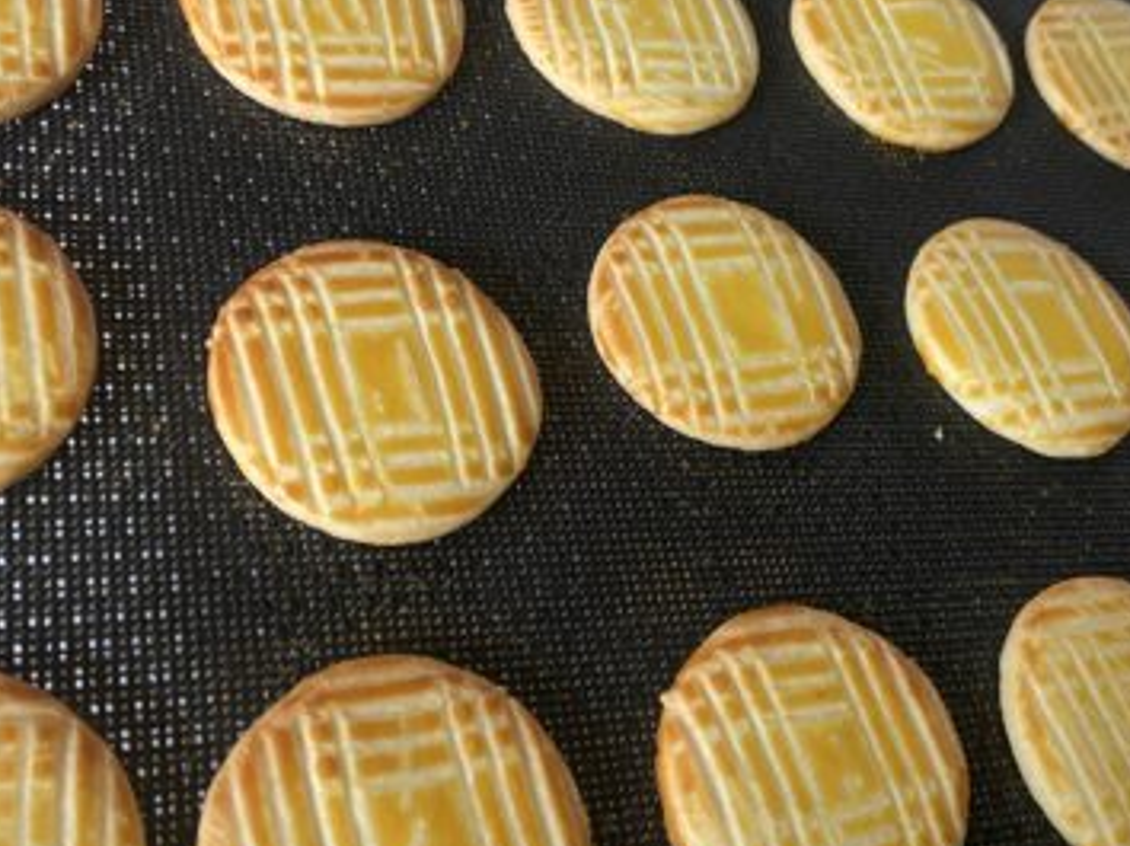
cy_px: 313
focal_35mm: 49
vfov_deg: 29.5
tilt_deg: -51.7
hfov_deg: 38.9
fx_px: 1598
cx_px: 630
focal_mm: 4.25
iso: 320
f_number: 1.8
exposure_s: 1/60
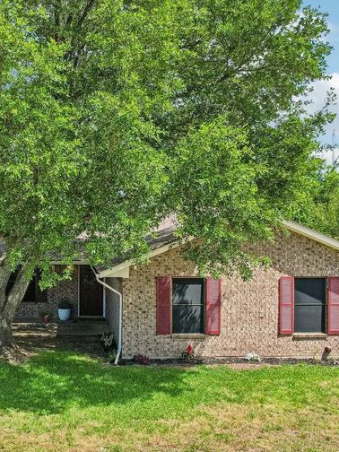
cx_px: 65
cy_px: 274
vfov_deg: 43.6
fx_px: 561
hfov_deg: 32.6
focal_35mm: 43
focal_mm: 8.4
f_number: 2.8
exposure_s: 1/2000
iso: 110
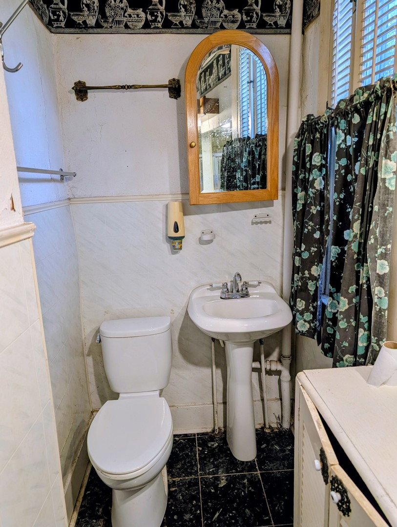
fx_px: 366
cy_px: 264
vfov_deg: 71.5
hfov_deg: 56.9
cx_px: 198
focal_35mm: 24
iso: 23
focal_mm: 6.9
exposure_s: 1/30
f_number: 1.68
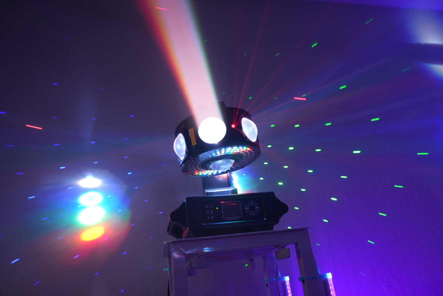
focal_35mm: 28
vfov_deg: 46.5
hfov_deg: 65.4
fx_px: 345
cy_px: 148
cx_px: 222
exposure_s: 1/160
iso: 800
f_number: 4
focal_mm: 28
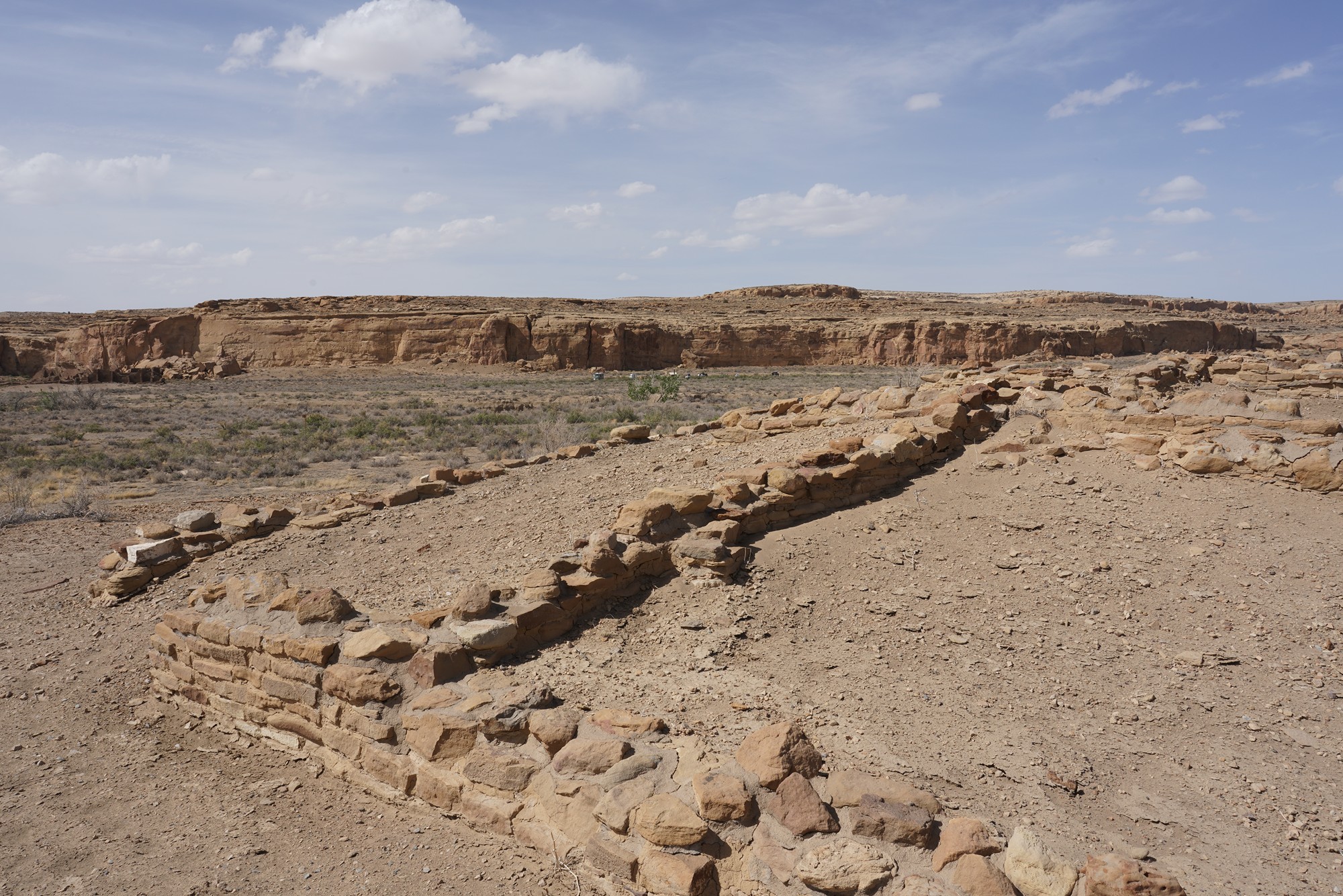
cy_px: 448
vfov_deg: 46.4
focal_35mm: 28
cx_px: 672
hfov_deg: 65.5
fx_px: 1045
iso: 100
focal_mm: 28
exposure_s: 1/100
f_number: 18
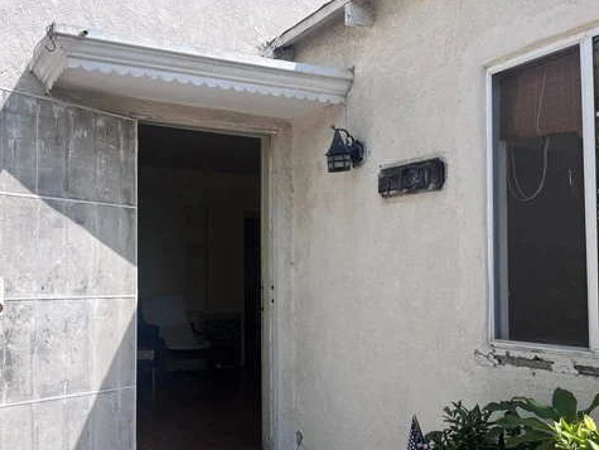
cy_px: 258
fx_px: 606
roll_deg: +0.0
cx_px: 213
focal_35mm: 35
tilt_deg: +2.7
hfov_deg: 51.9
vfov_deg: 40.6
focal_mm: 5.1
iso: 50
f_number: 1.6
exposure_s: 1/3135
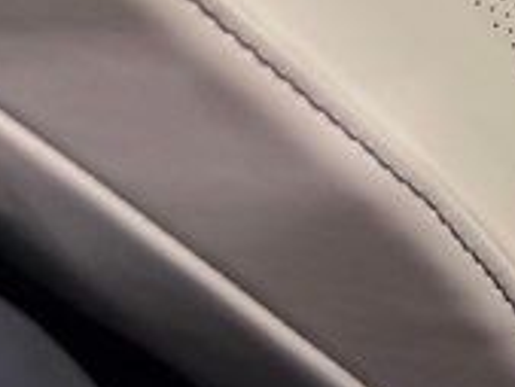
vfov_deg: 10.2
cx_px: 1438
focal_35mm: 145
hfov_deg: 10.5
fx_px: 2159
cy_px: 85
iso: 80
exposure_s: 1/120
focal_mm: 6.76
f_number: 1.78
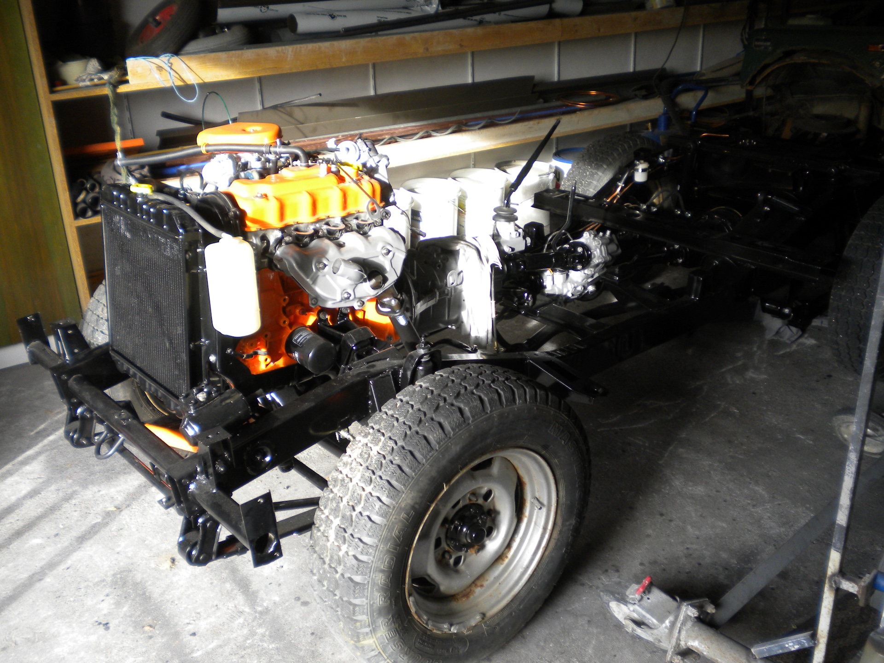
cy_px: 332
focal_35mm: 35
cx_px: 442
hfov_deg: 52.6
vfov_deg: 40.7
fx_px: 894
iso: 116
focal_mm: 6.3
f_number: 3.1
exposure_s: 1/55.8
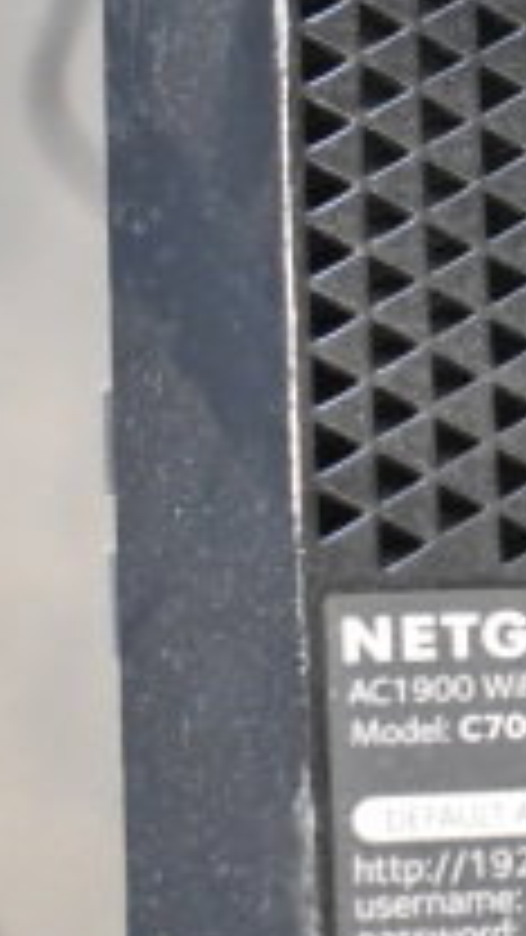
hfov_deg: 8.5
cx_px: 1281
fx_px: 3199
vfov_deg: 16.5
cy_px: 727
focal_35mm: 129
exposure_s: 1/50
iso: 5000
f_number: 4.2
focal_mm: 28
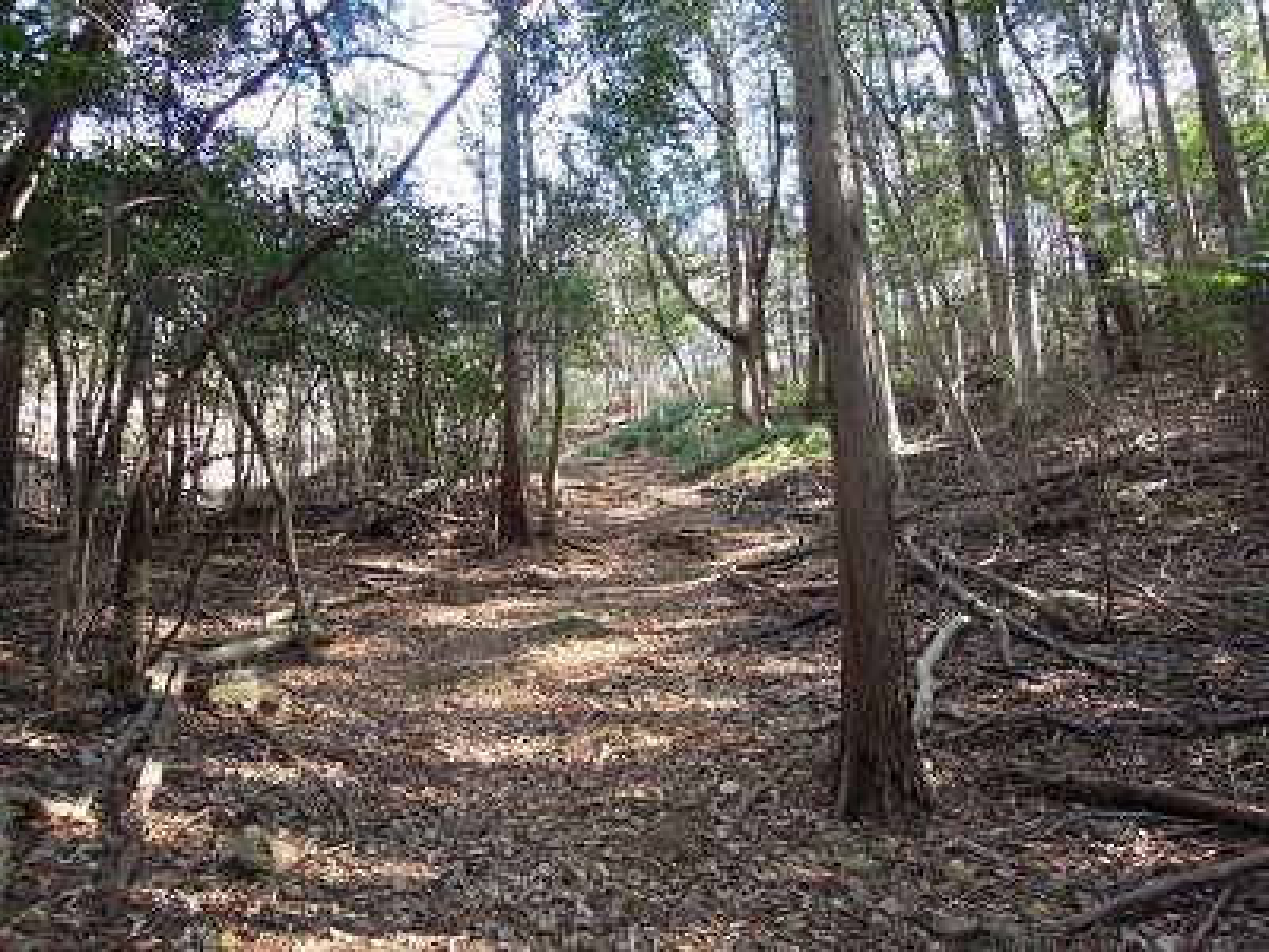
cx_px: 634
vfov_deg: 56.8
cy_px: 476
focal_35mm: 24
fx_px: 880
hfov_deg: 71.6
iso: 160
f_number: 2.8
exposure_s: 1/80
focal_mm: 4.3
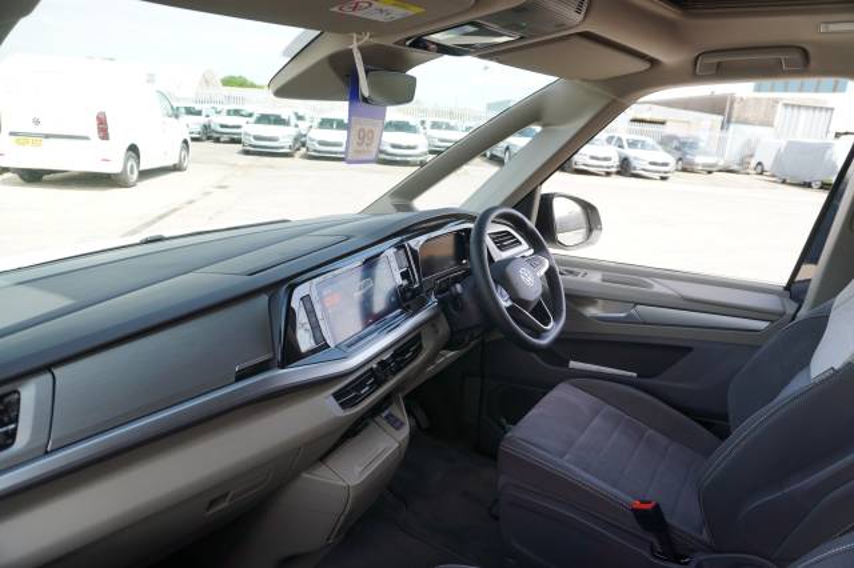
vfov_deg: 53.1
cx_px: 427
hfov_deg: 73.8
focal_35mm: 24
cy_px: 284
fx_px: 569
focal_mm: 16
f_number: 4.5
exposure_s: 1/80
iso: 100
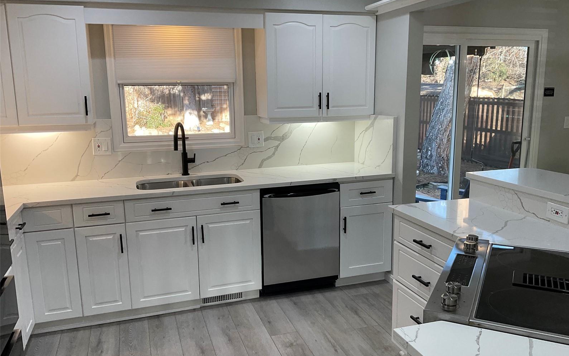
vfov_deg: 40.6
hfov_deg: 61.2
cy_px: 179
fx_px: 481
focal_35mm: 31
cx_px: 286
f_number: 1.8
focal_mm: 3
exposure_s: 1/120
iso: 40
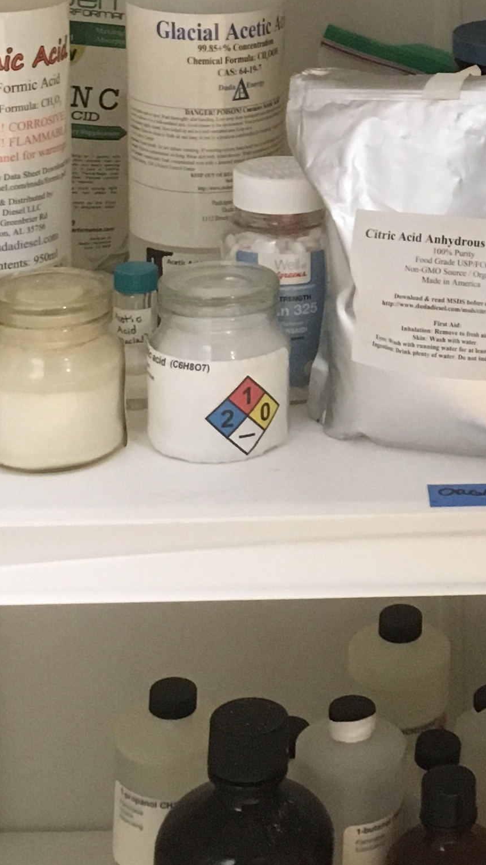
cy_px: 98
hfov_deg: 14.0
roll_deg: -1.4
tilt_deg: -13.1
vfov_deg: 24.6
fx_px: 1925
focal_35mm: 84
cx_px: 567
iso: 200
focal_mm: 4.15
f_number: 2.2
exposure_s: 1/17
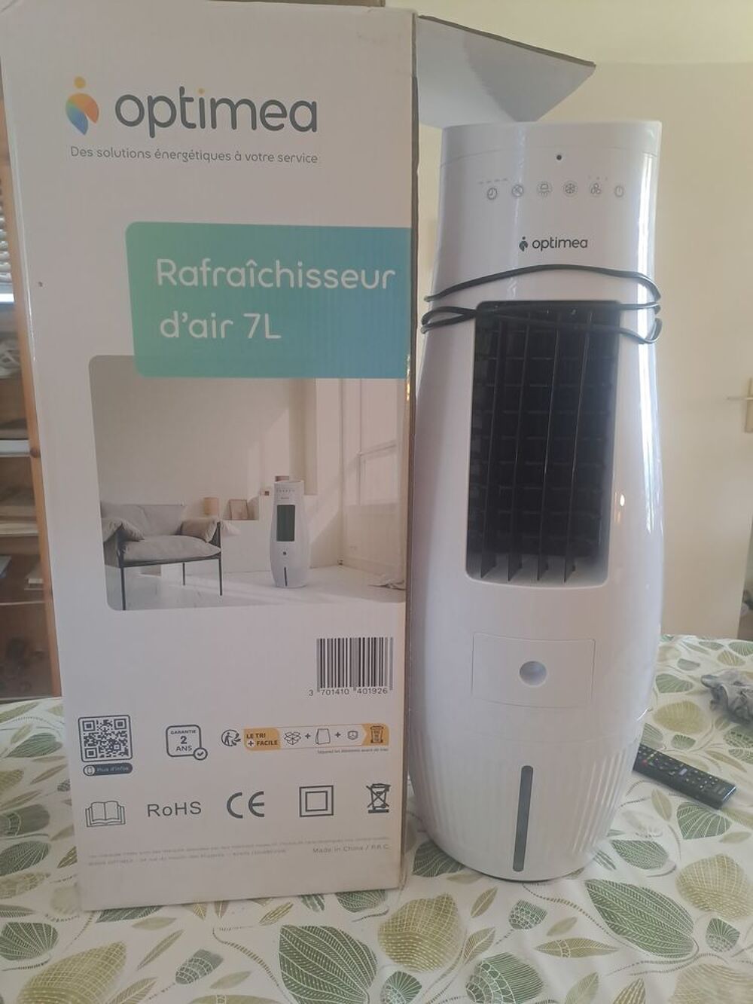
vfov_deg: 69.4
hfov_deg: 54.9
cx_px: 376
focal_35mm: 25
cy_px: 502
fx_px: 725
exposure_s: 1/33
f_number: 1.8
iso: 320
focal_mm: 4.65
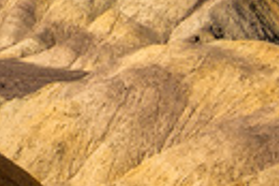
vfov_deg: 7.4
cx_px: -247
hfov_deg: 10.6
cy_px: -127
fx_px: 1404
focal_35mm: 181
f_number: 18
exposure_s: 1/200
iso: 125
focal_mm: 42
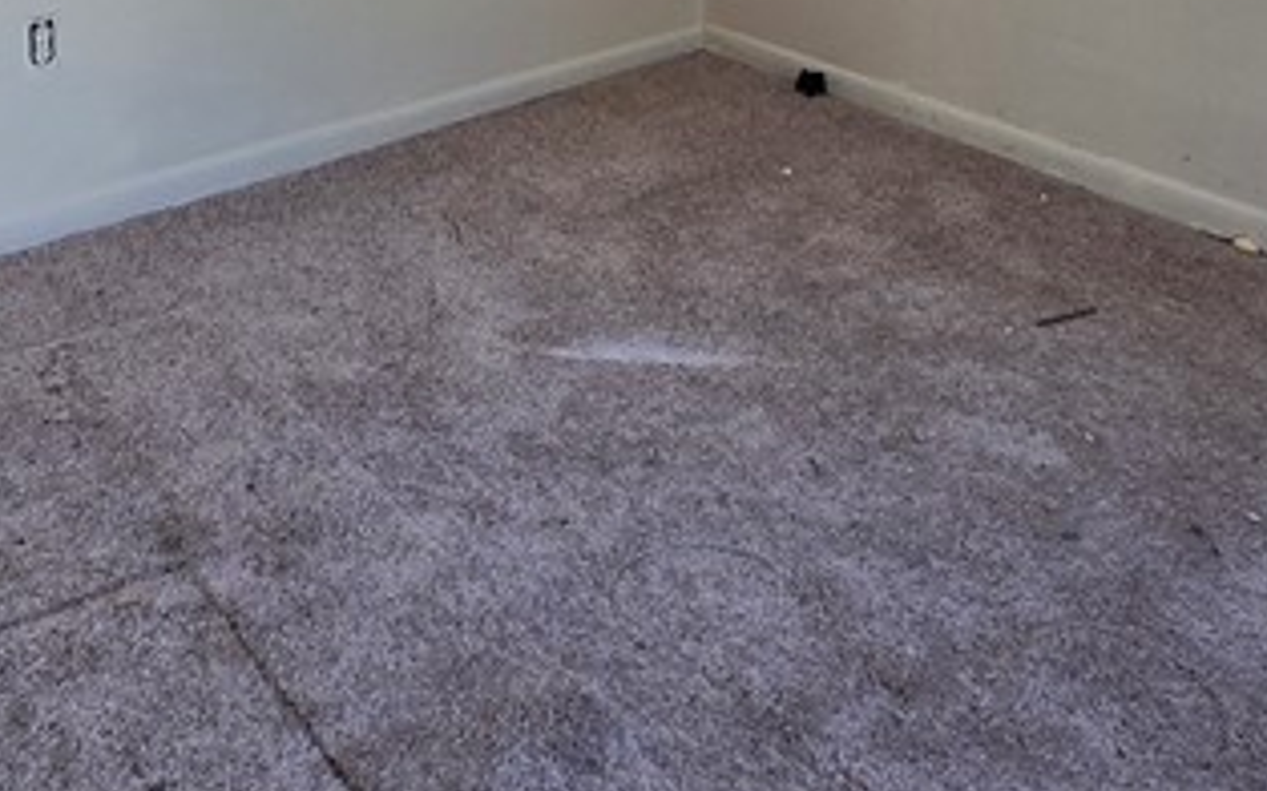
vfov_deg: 23.2
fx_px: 1553
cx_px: 416
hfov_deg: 43.7
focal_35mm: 45
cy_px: -387
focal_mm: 2.2
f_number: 2.2
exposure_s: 1/60
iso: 50
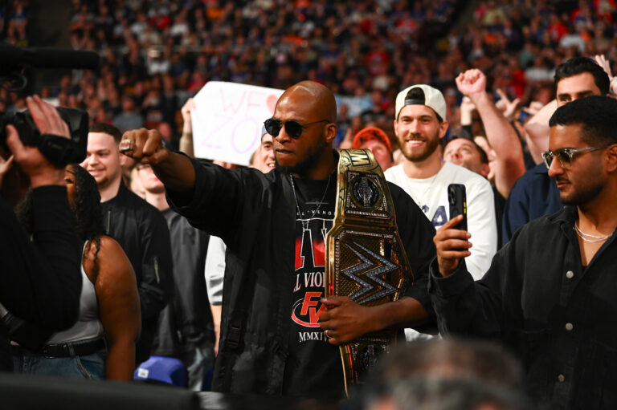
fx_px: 1199
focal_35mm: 70
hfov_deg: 28.9
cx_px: 308
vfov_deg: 19.4
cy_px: 205
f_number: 2.8
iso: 3200
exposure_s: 1/640
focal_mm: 70
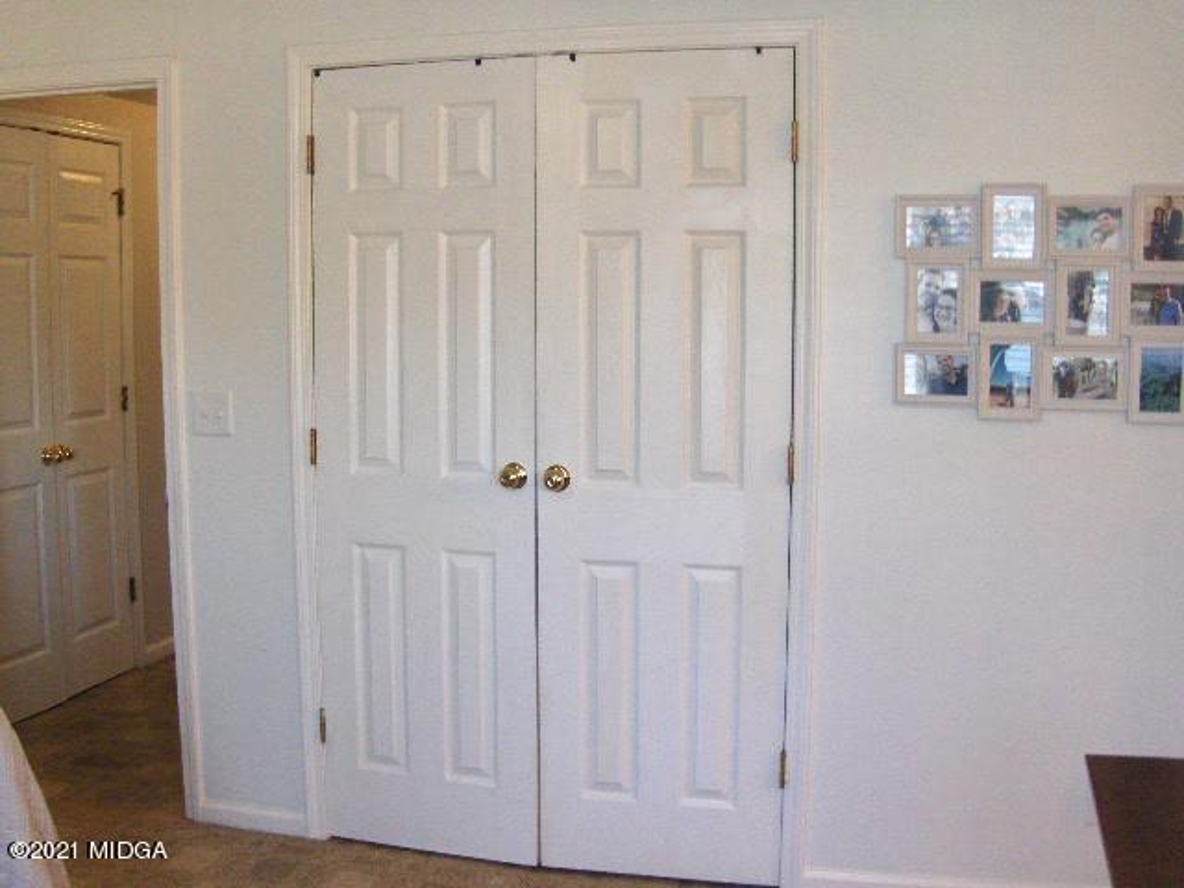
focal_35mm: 35
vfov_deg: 40.7
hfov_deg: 52.6
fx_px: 1197
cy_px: 444
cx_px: 592
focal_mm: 7.5
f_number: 2.8
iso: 200
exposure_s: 1/62.3
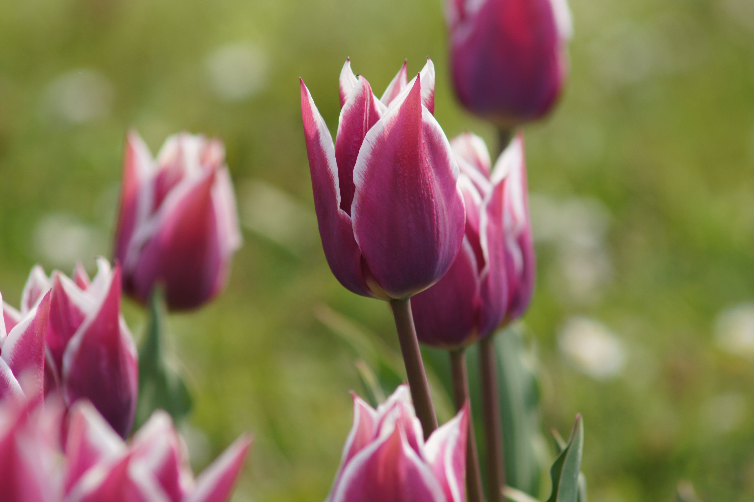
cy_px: 251
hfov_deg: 6.5
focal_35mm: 315
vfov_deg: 4.4
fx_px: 6593
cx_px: 377
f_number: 5.6
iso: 200
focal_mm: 210
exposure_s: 1/500
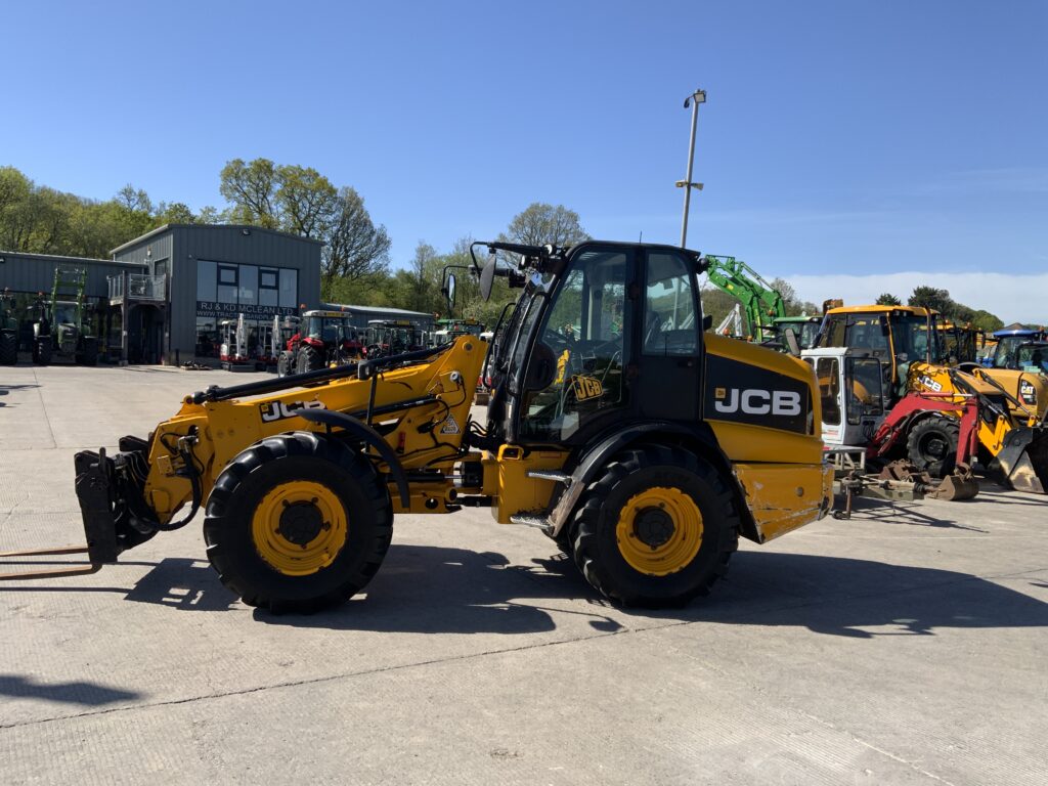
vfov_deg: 48.2
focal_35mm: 29
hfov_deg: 61.7
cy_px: 393
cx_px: 524
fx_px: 878
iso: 16
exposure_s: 1/1577
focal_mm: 3
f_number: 1.8
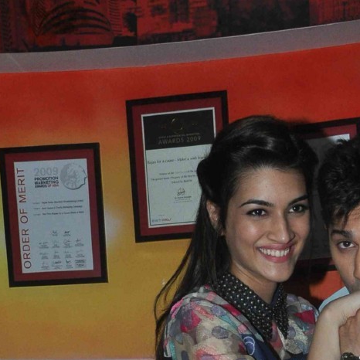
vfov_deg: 19.5
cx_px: 306
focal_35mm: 74
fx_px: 871
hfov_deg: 22.9
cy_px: 581
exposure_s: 1/200
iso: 800
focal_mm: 18
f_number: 10
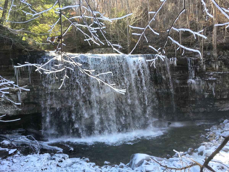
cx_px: 114
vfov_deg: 48.2
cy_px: 86
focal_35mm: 29
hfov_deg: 61.7
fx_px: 192
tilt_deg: +0.0
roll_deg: +3.4
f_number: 2.2
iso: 32
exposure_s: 1/120
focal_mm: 4.15
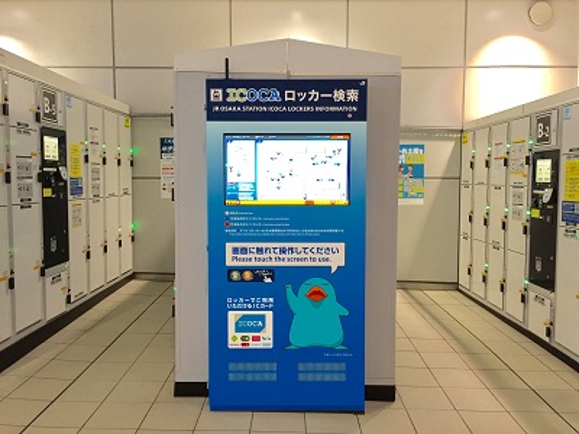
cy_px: 217
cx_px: 290
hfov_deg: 61.7
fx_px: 485
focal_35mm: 29
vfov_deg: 48.2
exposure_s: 1/30
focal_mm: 4.15
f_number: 2.2
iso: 80
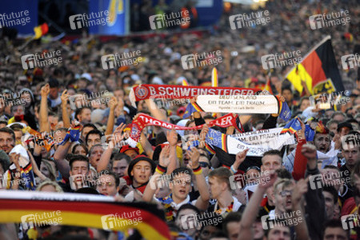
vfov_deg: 6.9
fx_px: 2000
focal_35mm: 200
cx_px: 180
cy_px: 120
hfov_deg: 10.3
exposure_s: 1/250
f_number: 2.8
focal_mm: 200
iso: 1000
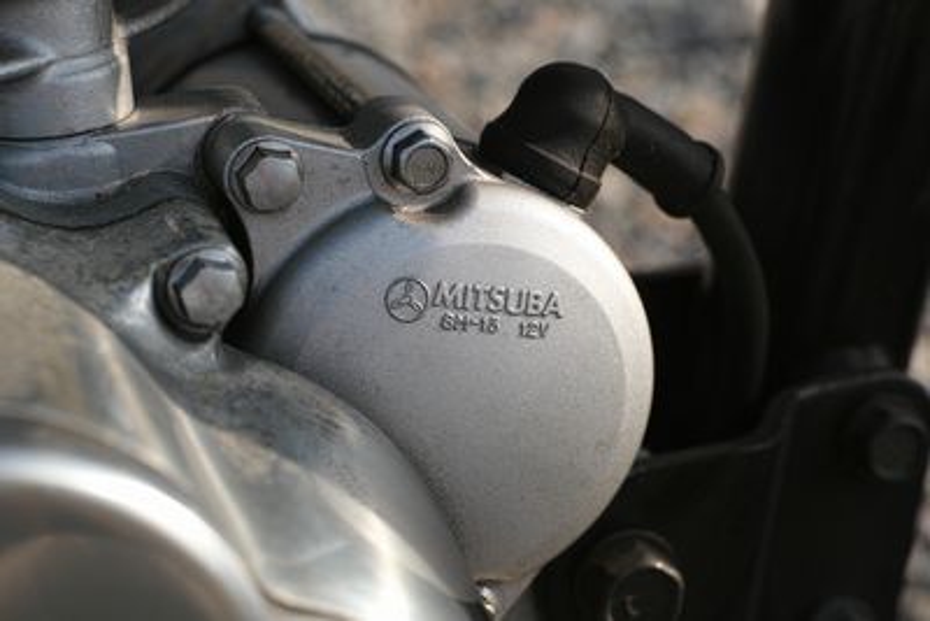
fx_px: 1938
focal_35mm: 75
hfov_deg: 27.0
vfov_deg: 18.2
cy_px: 310
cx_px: 465
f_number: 7.1
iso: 100
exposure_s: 1/250
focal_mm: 50
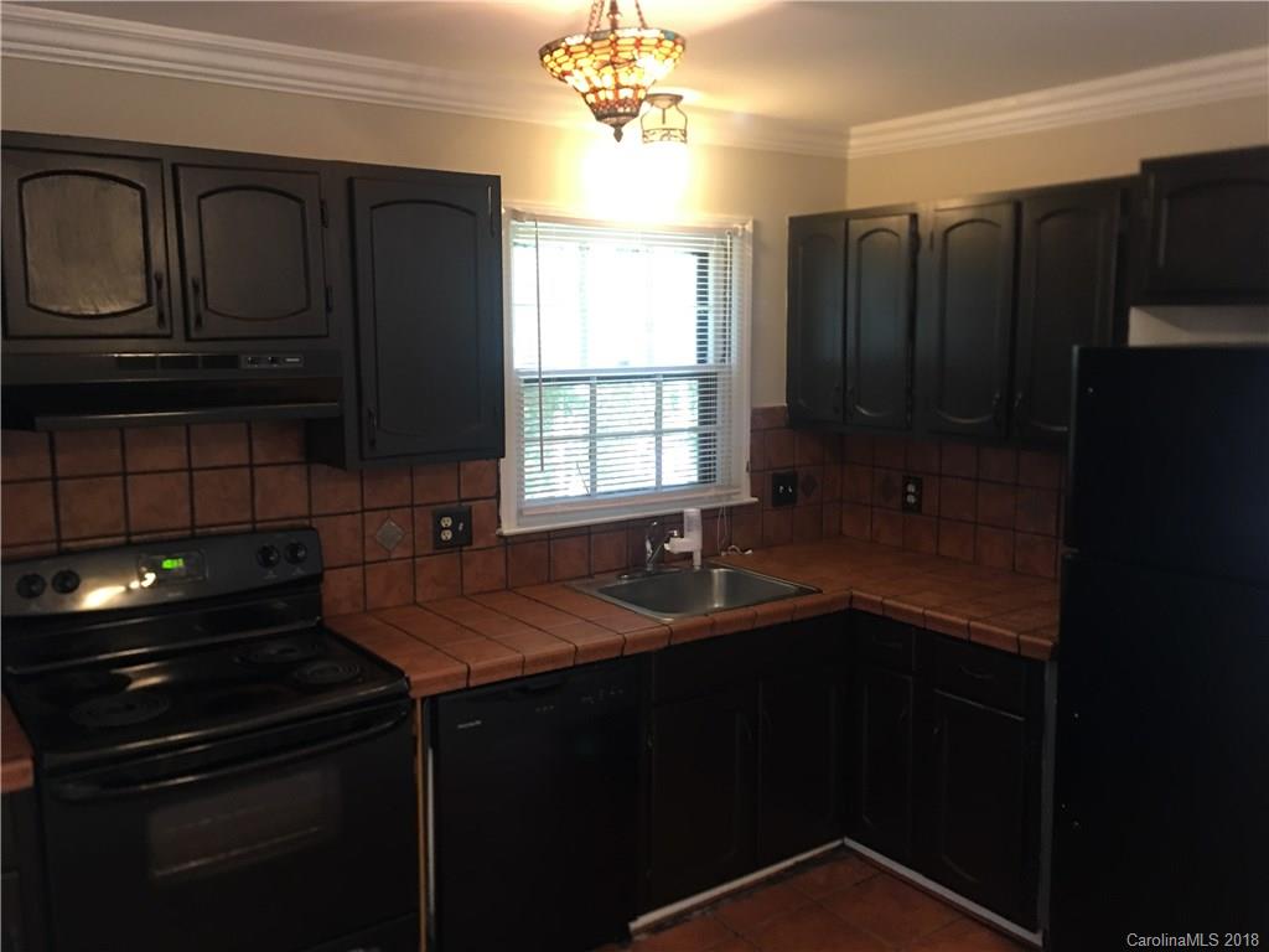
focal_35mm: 29
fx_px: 1063
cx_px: 634
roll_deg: +1.0
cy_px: 476
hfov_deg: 61.7
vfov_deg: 48.2
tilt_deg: -5.2
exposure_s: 1/15
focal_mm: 4.15
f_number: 2.2
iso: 80
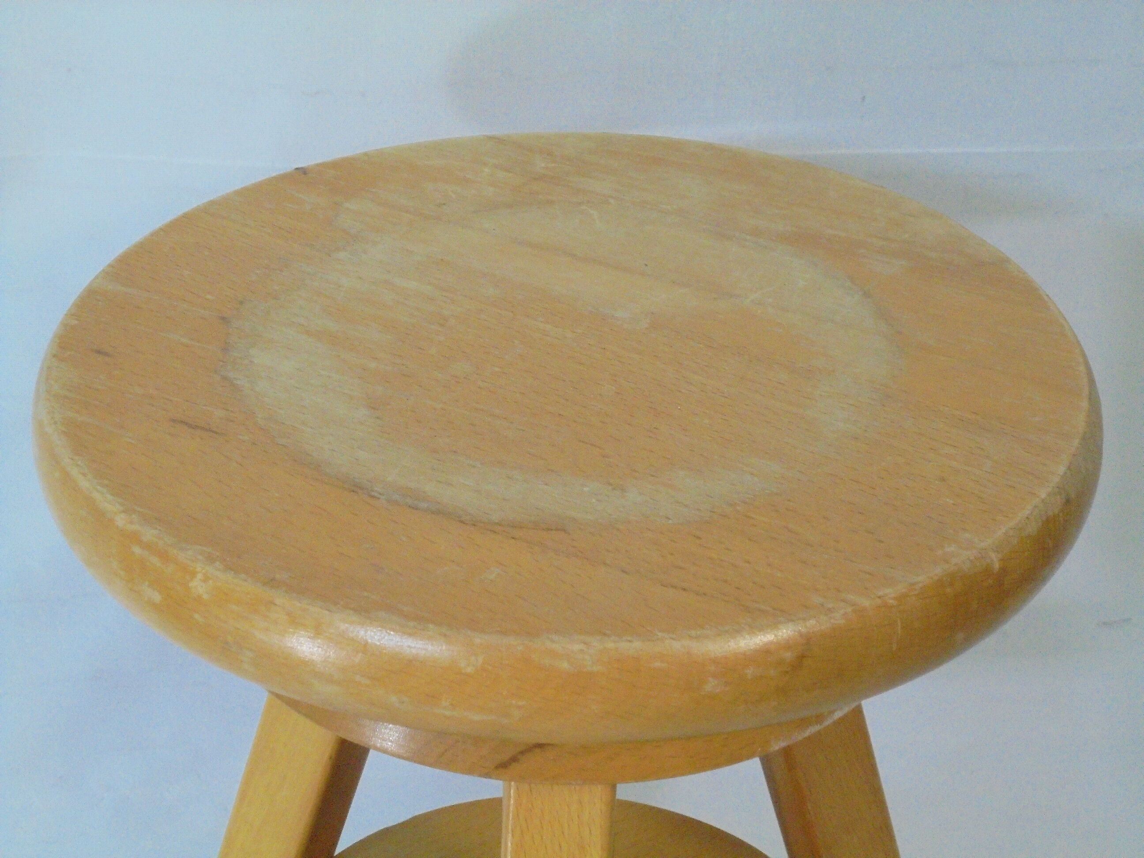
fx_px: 2743
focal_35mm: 83
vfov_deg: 17.8
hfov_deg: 23.6
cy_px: 429
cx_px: 572
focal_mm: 14.9
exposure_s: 1/15
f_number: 6.7
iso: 800
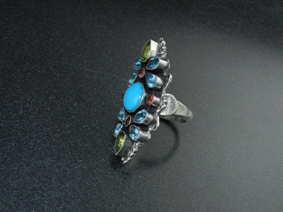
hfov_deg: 32.7
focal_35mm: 59
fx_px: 482
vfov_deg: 24.8
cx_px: 142
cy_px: 106
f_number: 8
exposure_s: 1/30
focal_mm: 10.6
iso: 800
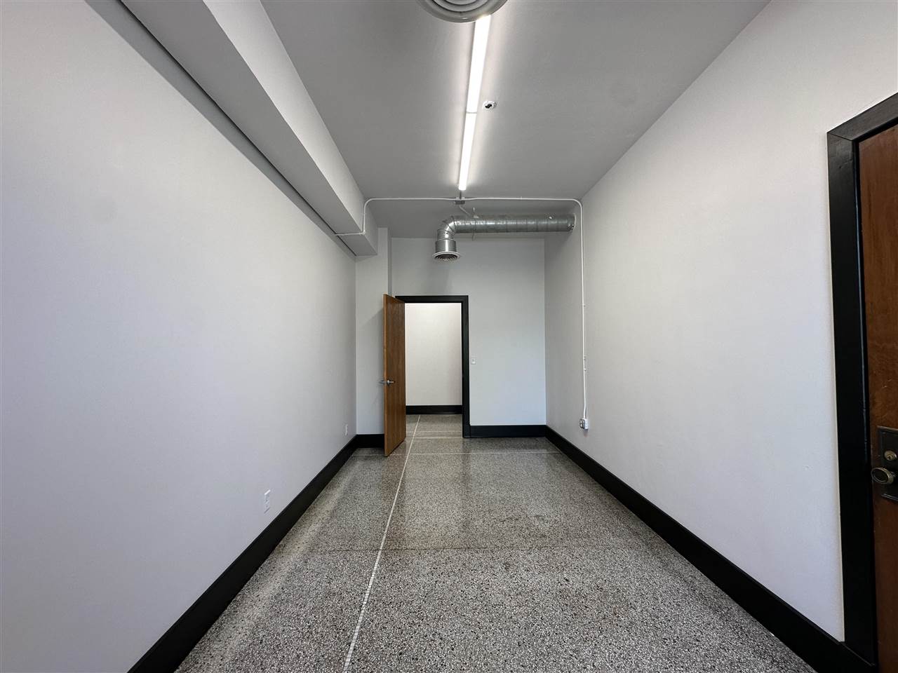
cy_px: 336
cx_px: 449
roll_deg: +0.3
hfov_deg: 102.1
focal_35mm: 14
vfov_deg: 85.7
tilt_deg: +1.6
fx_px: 363
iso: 100
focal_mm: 2.22
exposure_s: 1/120
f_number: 2.2
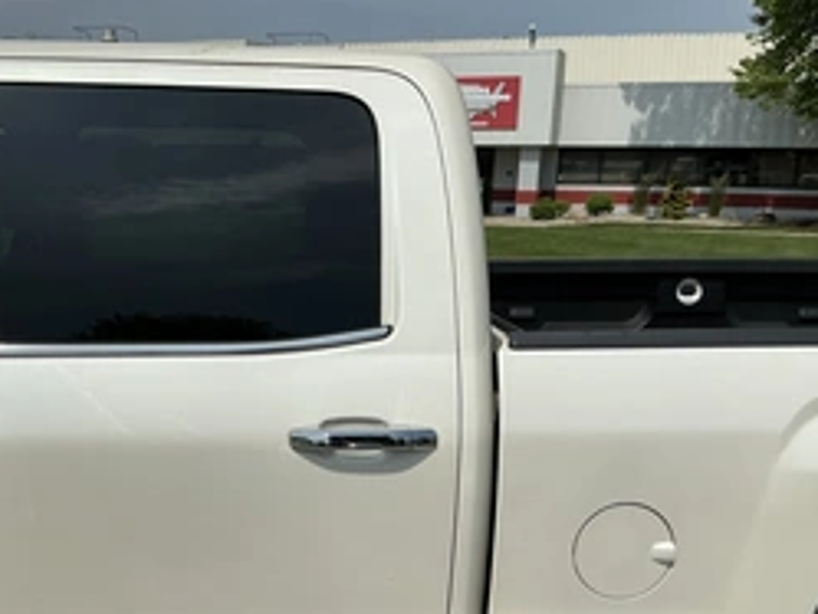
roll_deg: -1.3
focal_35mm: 45
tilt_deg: -11.7
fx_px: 1064
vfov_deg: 31.8
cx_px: 266
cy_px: 430
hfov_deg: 41.5
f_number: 1.8
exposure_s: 1/6536
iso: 25
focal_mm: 3
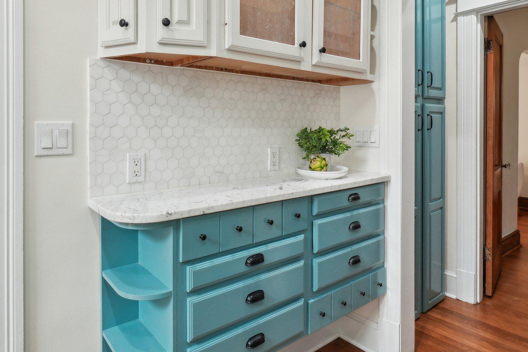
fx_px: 323
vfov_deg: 56.6
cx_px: 245
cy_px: 135
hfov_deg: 78.5
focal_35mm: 22
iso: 100
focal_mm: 10
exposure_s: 1/13
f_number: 7.1
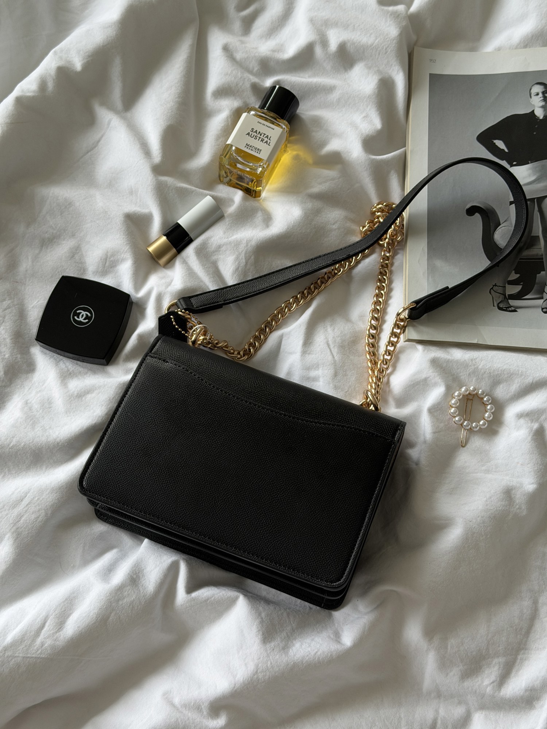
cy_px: 364
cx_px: 274
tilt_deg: -70.3
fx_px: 1011
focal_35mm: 48
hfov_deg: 30.3
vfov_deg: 39.7
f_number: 1.78
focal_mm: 6.76
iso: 50
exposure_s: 1/122
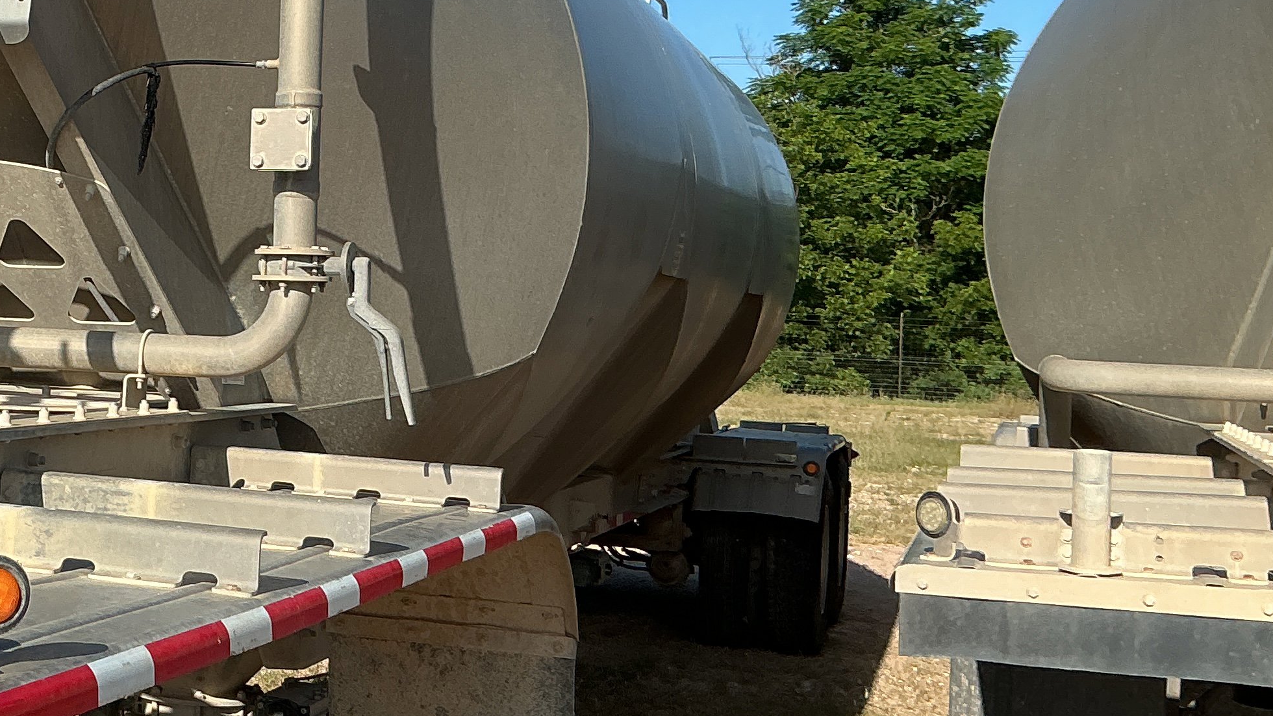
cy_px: 251
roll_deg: -2.0
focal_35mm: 65
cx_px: -17
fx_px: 2194
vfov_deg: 18.5
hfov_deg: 30.0
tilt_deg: +1.4
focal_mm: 3
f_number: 1.8
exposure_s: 1/1848
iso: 25
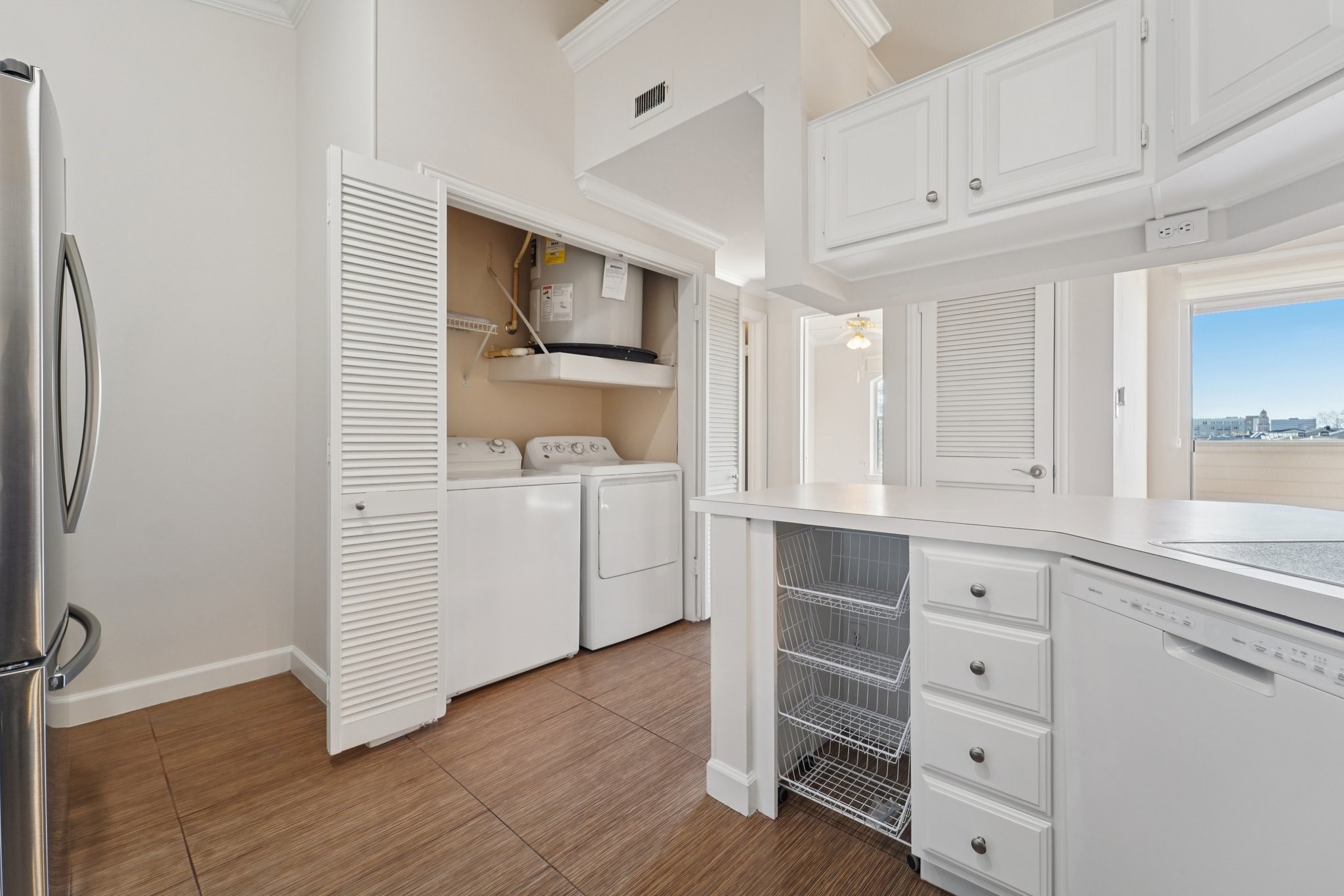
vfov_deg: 81.2
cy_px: 448
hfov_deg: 104.3
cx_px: 672
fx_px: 523
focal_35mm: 14
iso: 500
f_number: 8
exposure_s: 1/30
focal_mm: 14
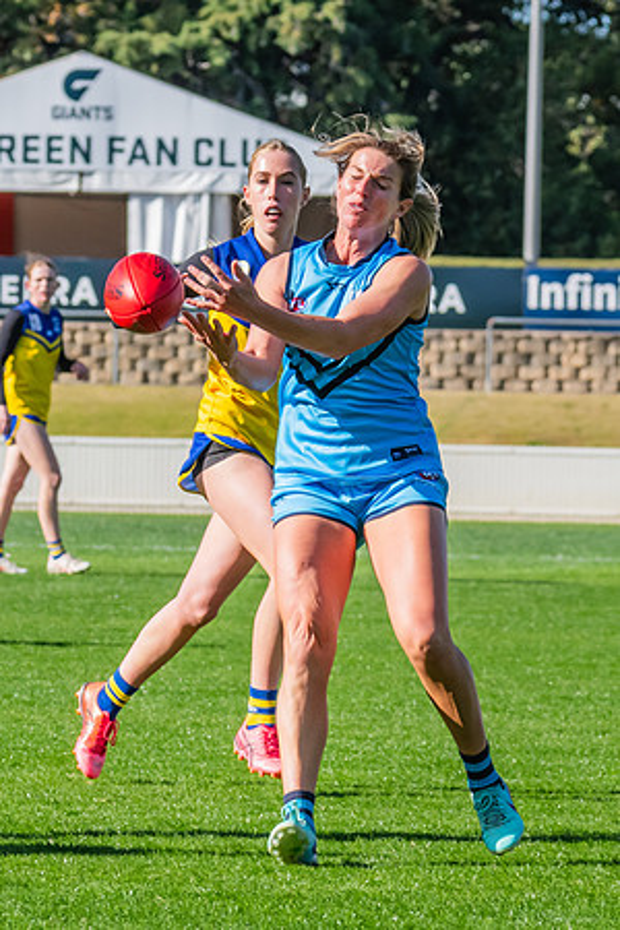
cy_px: 315
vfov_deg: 5.4
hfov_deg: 3.6
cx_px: 49
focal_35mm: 384
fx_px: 9932
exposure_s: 1/1250
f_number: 10
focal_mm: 170
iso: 800
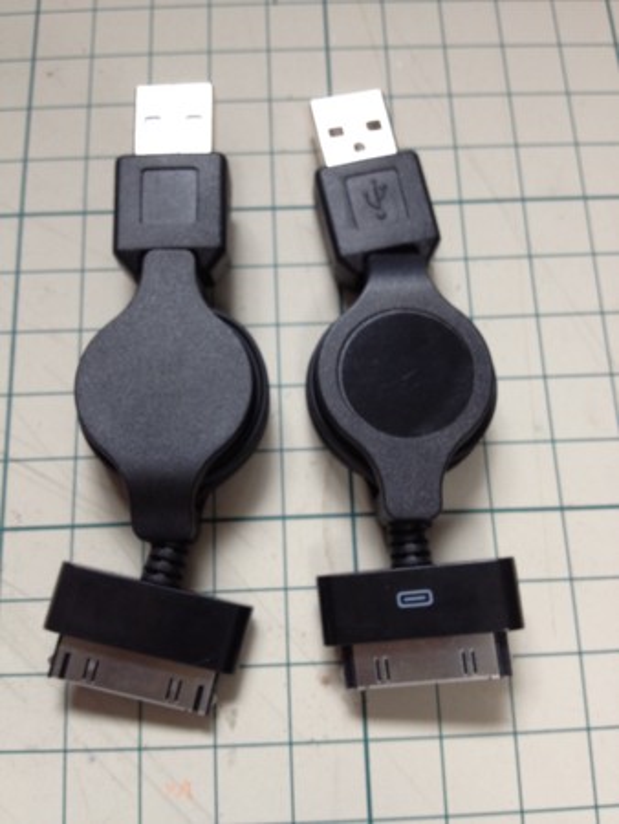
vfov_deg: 52.6
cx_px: 310
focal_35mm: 35
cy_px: 412
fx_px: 834
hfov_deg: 40.7
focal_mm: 4.28
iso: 80
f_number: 2.4
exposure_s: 1/20
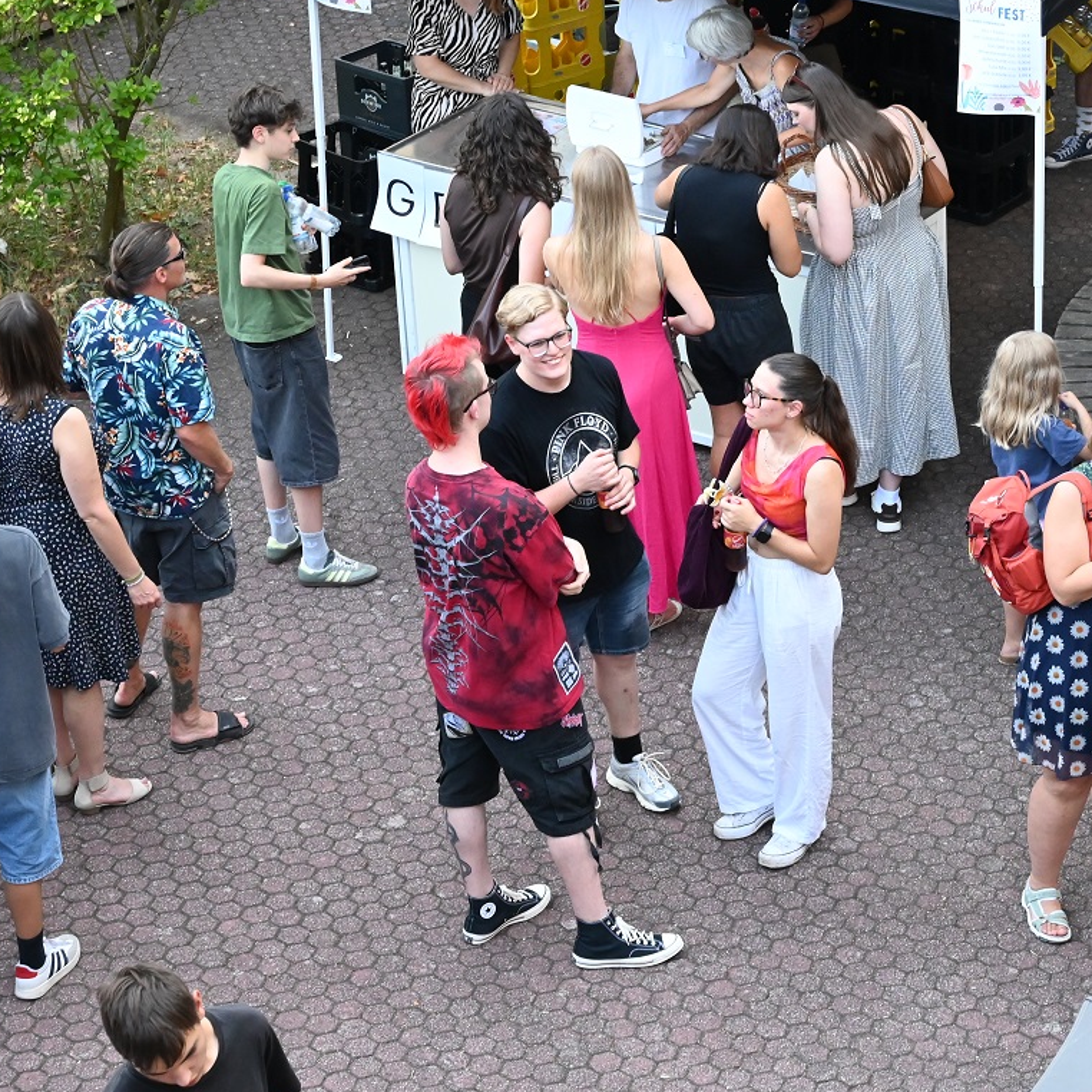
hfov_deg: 18.6
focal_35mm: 91
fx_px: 3248
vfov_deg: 19.1
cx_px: 1062
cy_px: 424
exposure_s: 1/250
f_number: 8
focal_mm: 54
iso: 4500
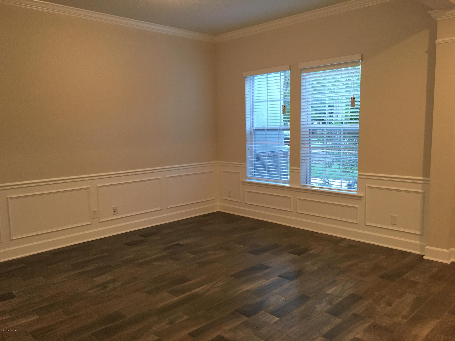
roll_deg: +0.7
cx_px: 228
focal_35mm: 29
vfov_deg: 48.2
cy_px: 170
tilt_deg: -5.6
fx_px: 381
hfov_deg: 61.7
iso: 160
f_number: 2.2
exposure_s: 1/30
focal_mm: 4.15
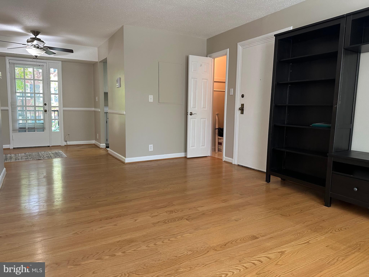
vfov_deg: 56.8
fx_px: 256
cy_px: 138
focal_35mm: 24
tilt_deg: -6.1
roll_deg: -0.8
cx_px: 184
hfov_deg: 71.6
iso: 250
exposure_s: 1/67
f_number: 1.78
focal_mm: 6.86
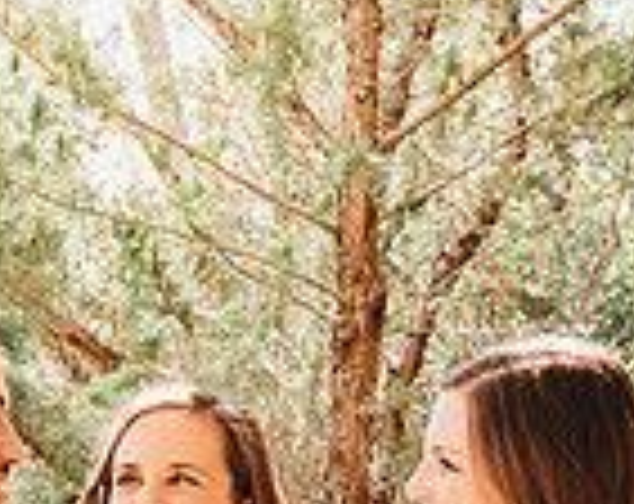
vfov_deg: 15.2
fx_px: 1740
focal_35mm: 93
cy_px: 763
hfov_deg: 20.4
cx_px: 121
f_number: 4.5
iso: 400
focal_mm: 24
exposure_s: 1/200
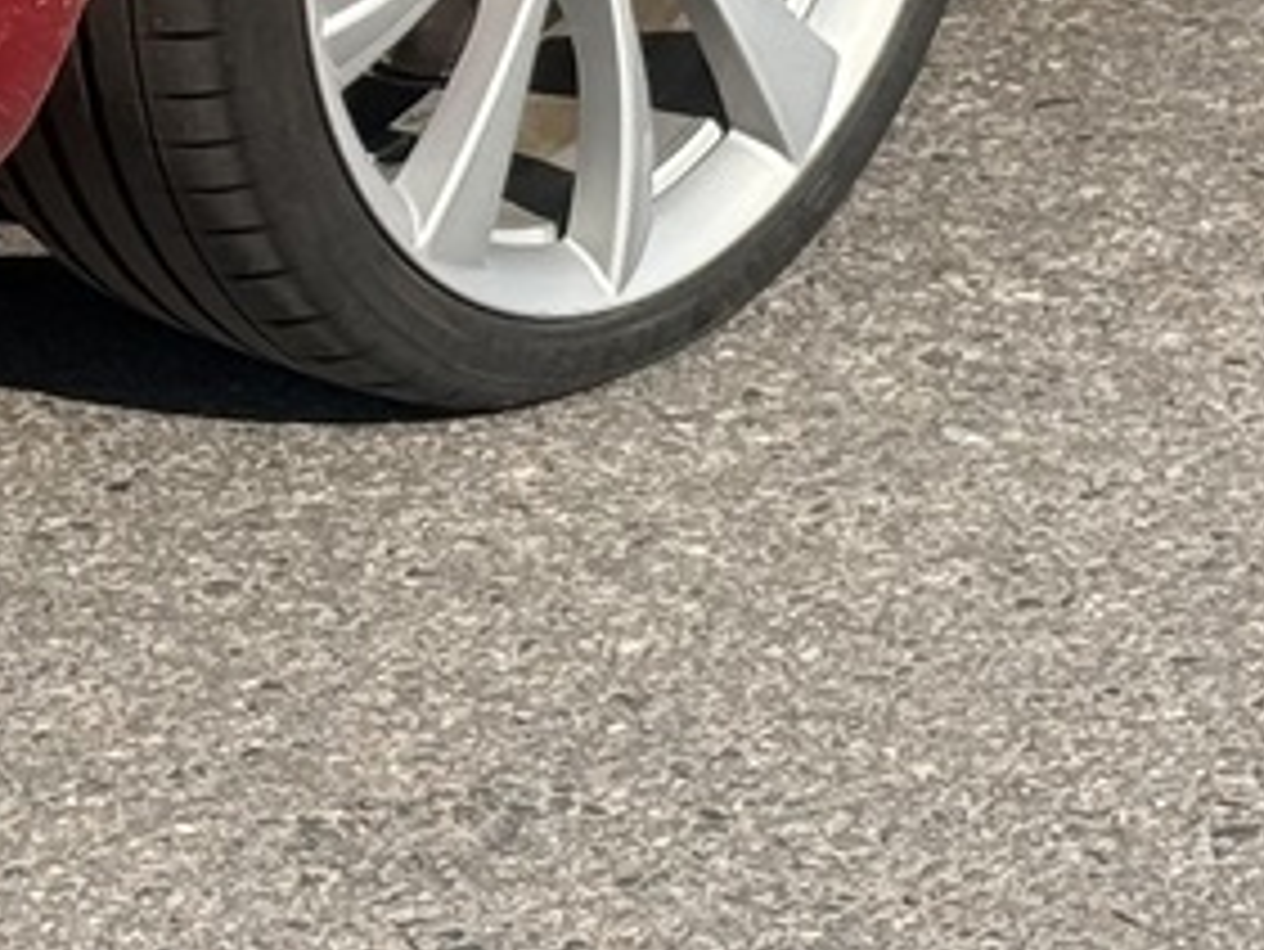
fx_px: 8987
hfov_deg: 8.0
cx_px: 517
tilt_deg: -9.4
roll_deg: +0.6
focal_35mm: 246
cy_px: -1085
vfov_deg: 5.9
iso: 64
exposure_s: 1/3096
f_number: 1.78
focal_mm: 6.76
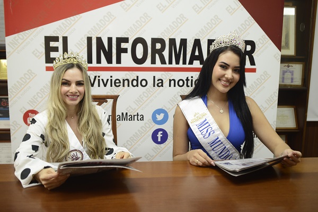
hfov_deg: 50.7
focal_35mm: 38
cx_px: 159
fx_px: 336
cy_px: 106
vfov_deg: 35.1
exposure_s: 1/125
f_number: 3.5
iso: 2000
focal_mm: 38
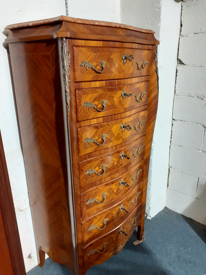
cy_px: 138
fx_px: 214
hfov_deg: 51.4
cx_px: 103
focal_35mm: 27
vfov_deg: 65.3
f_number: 1.9
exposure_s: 1/33
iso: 200
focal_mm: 3.6
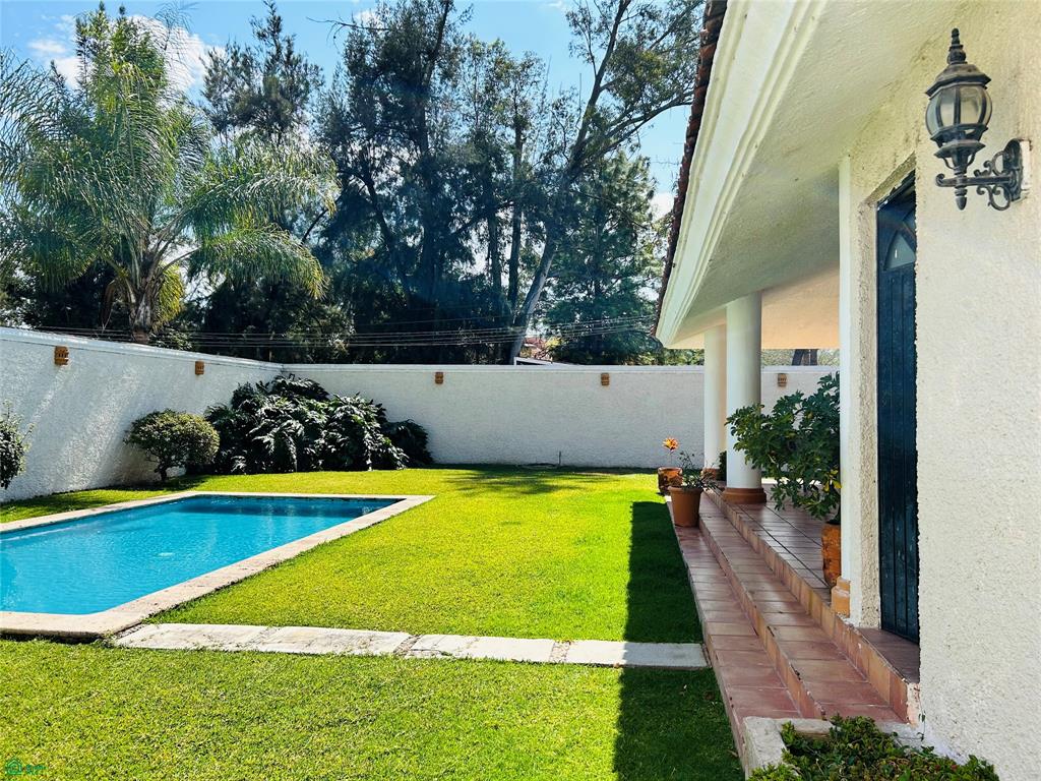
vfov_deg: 53.1
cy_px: 390
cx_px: 520
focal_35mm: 26
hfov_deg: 67.3
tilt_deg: +2.3
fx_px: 782
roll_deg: -0.5
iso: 50
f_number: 1.5
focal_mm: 5.7
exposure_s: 1/2457
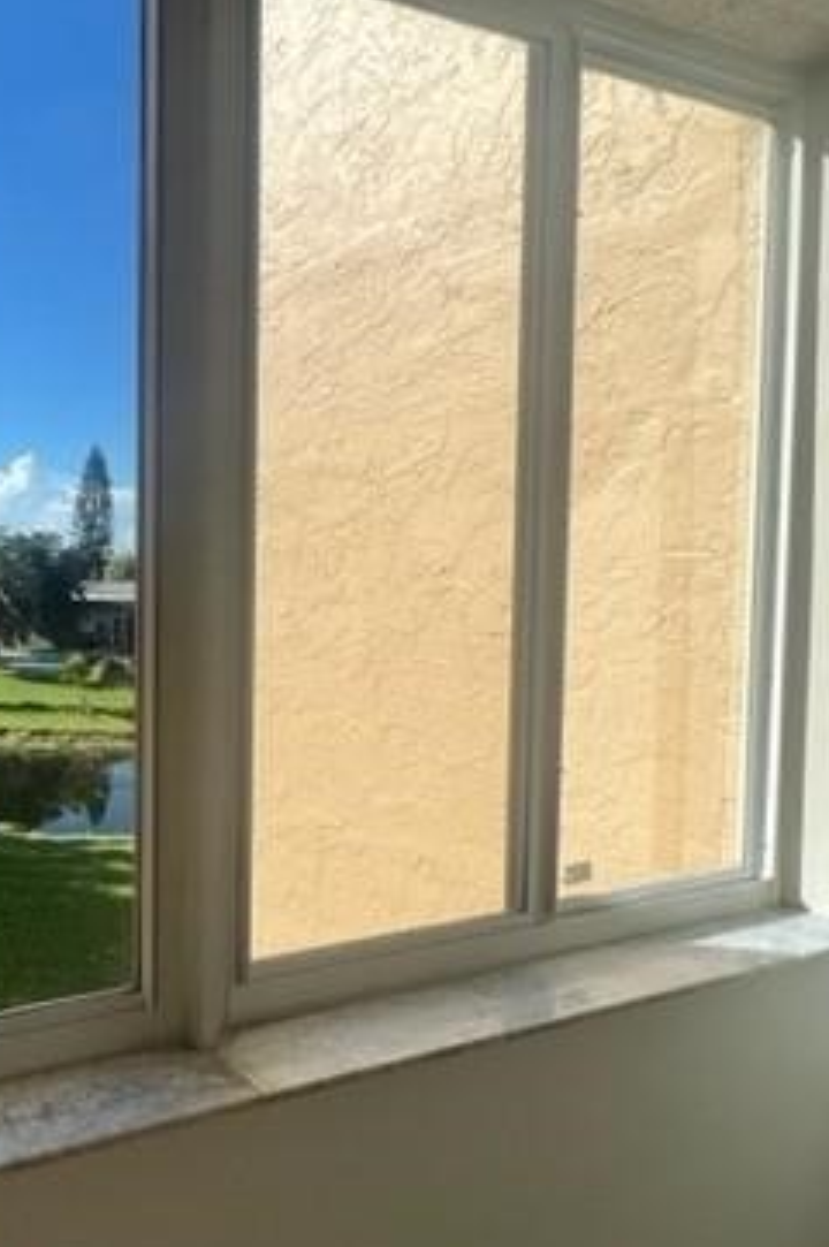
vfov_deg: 73.8
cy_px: 632
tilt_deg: -4.4
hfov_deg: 45.1
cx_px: 3
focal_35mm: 24
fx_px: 831
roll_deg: -0.1
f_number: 1.8
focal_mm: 1.57
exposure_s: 1/995
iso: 32
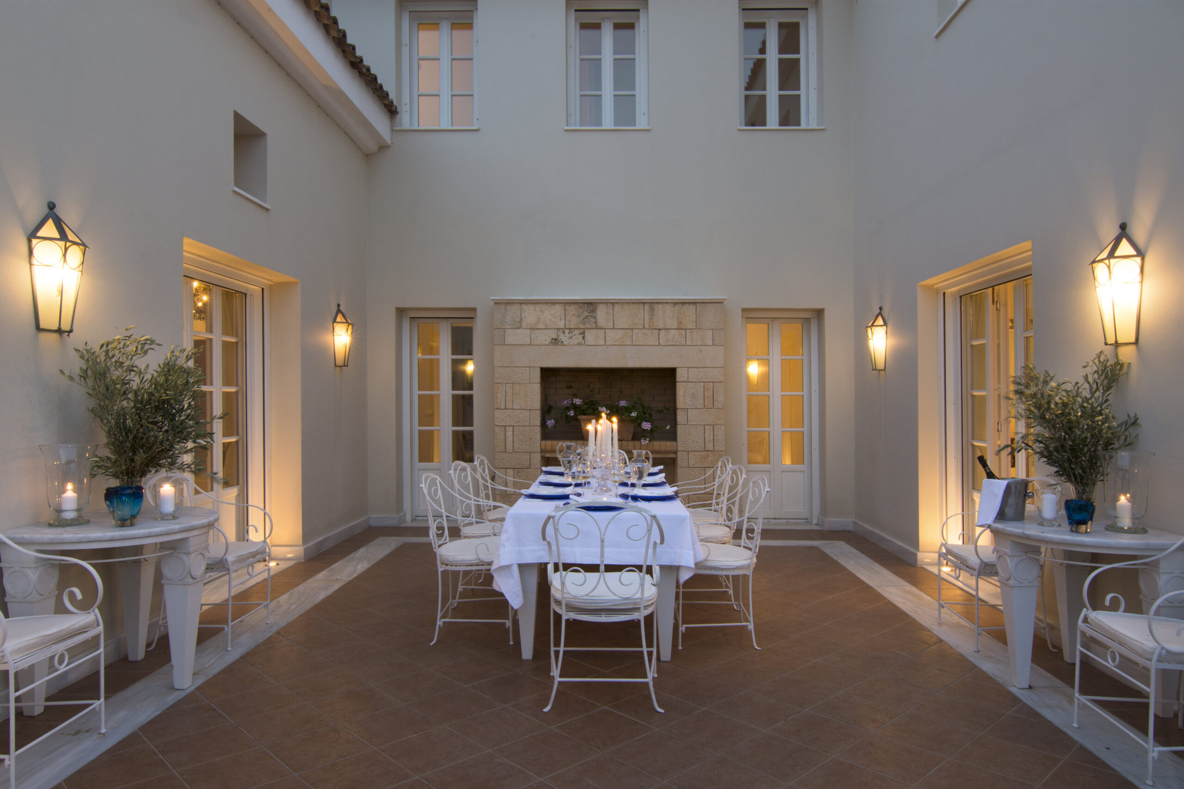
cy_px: 394
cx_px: 592
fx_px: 740
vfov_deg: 56.2
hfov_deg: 77.3
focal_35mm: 22
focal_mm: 15
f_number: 16
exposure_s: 1.3
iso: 200
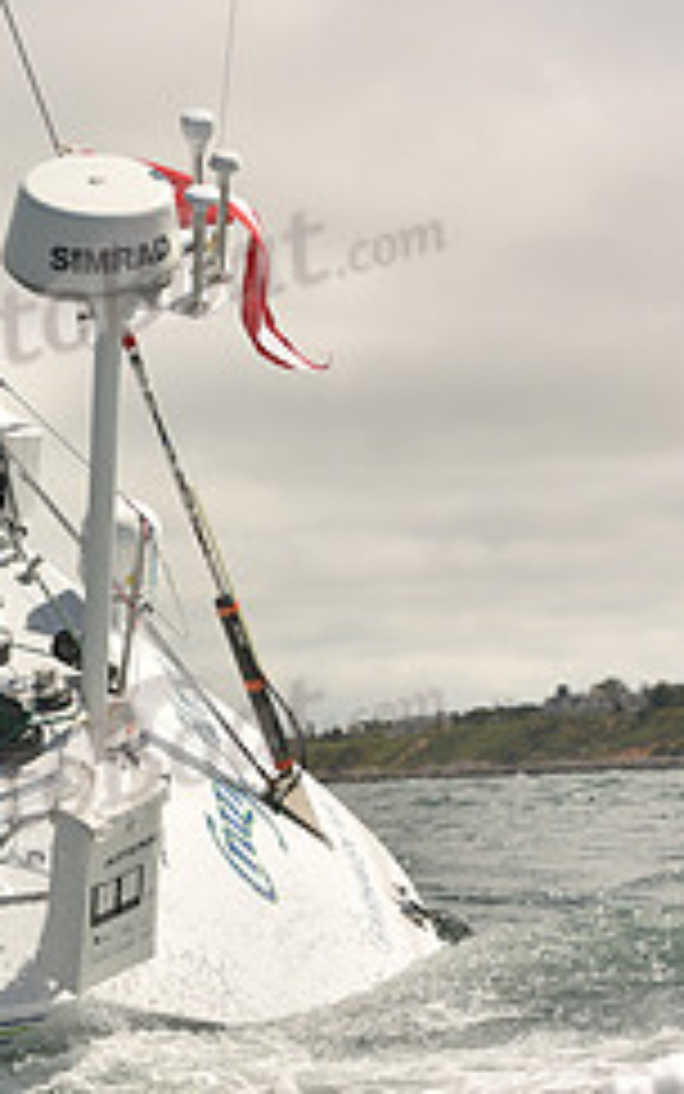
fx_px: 5067
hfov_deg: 7.6
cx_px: -418
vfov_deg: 12.3
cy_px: 597
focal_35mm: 170
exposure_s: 1/800
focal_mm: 70
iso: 320
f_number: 6.3
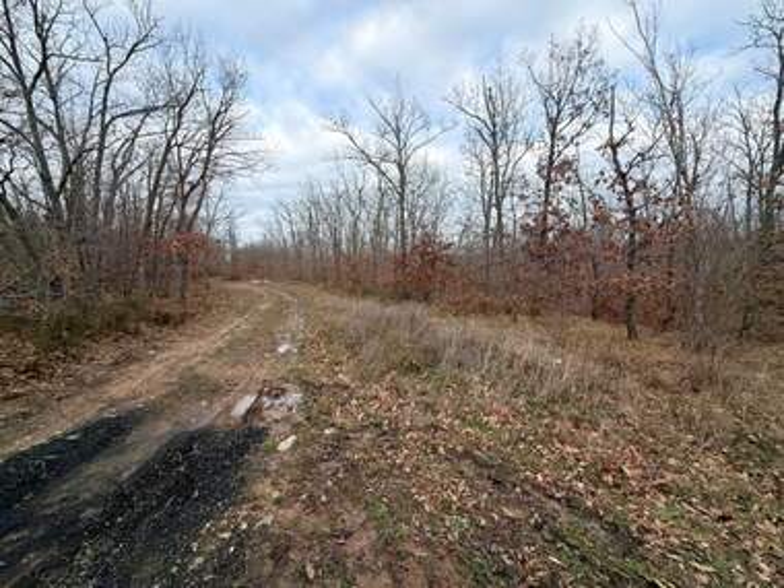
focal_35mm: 14
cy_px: 294
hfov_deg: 102.1
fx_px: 317
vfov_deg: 85.7
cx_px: 392
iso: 80
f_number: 2.2
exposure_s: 1/809
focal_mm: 2.22
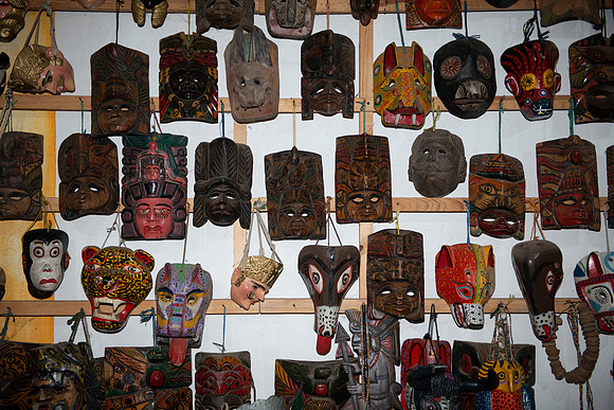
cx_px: 307
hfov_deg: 39.6
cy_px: 205
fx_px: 853
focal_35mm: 50
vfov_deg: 27.0
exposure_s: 1/60
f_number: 2.8
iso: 500
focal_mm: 50
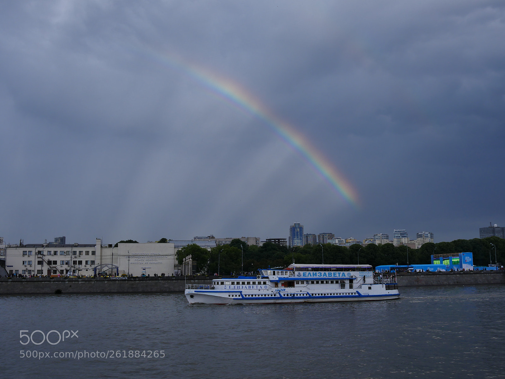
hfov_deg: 49.0
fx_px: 554
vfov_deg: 37.7
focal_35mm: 38
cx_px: 252
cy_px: 190
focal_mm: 19
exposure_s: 1/640
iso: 200
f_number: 6.3
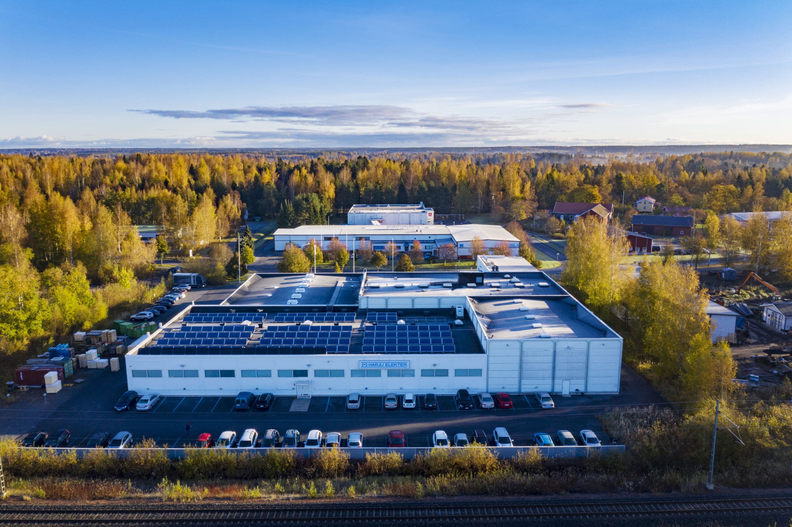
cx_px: 396
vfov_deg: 46.4
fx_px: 616
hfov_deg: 65.5
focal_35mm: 28
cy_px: 264
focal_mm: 10.26
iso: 100
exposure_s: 1/100
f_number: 8
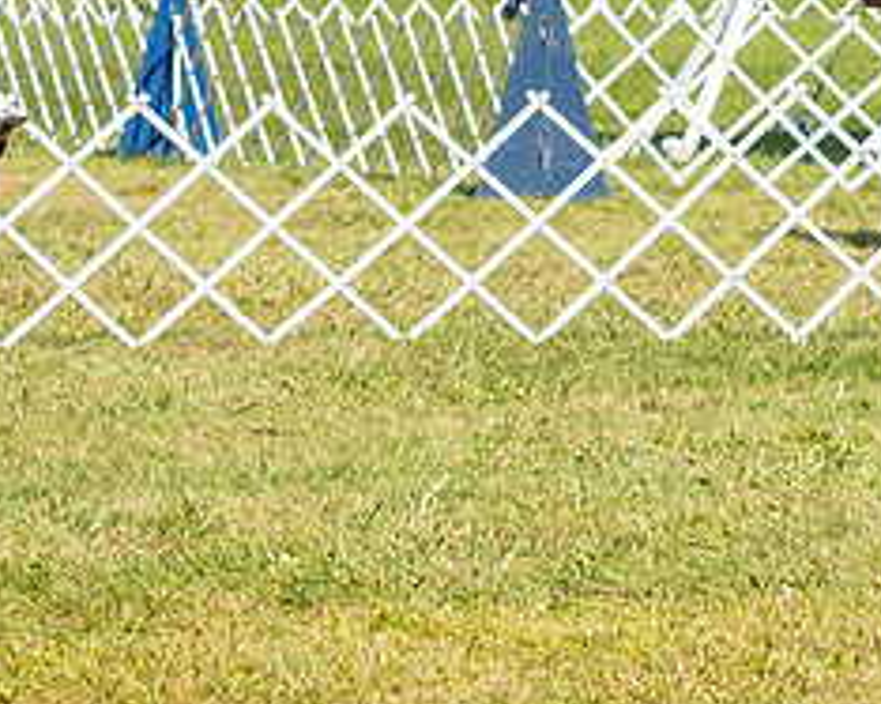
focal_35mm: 295
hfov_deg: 6.5
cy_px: 79
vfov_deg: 5.2
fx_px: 7689
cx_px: -119
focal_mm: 73
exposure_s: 1/1250
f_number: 5
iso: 400
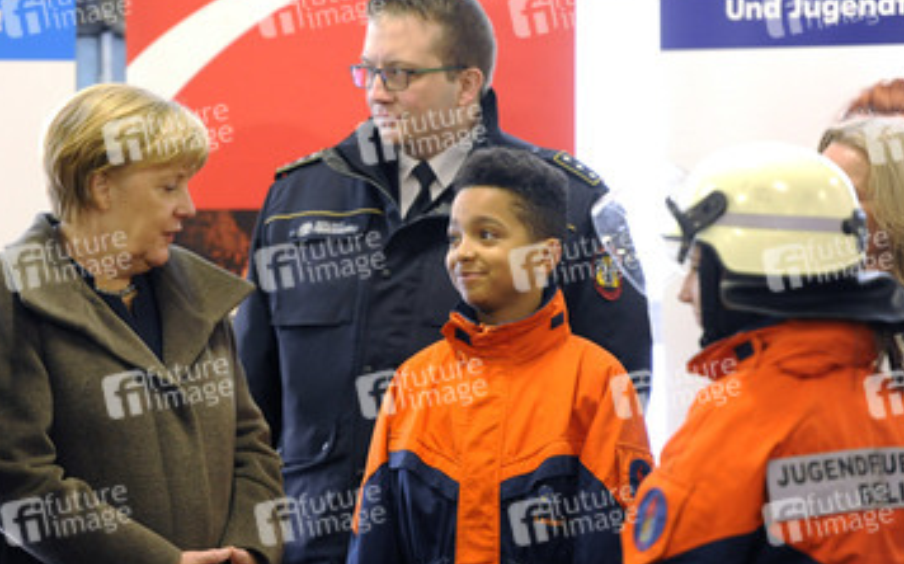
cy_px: 325
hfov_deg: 8.1
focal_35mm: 258
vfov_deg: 5.1
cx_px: 353
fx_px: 6352
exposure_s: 1/160
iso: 2500
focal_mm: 200
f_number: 2.8
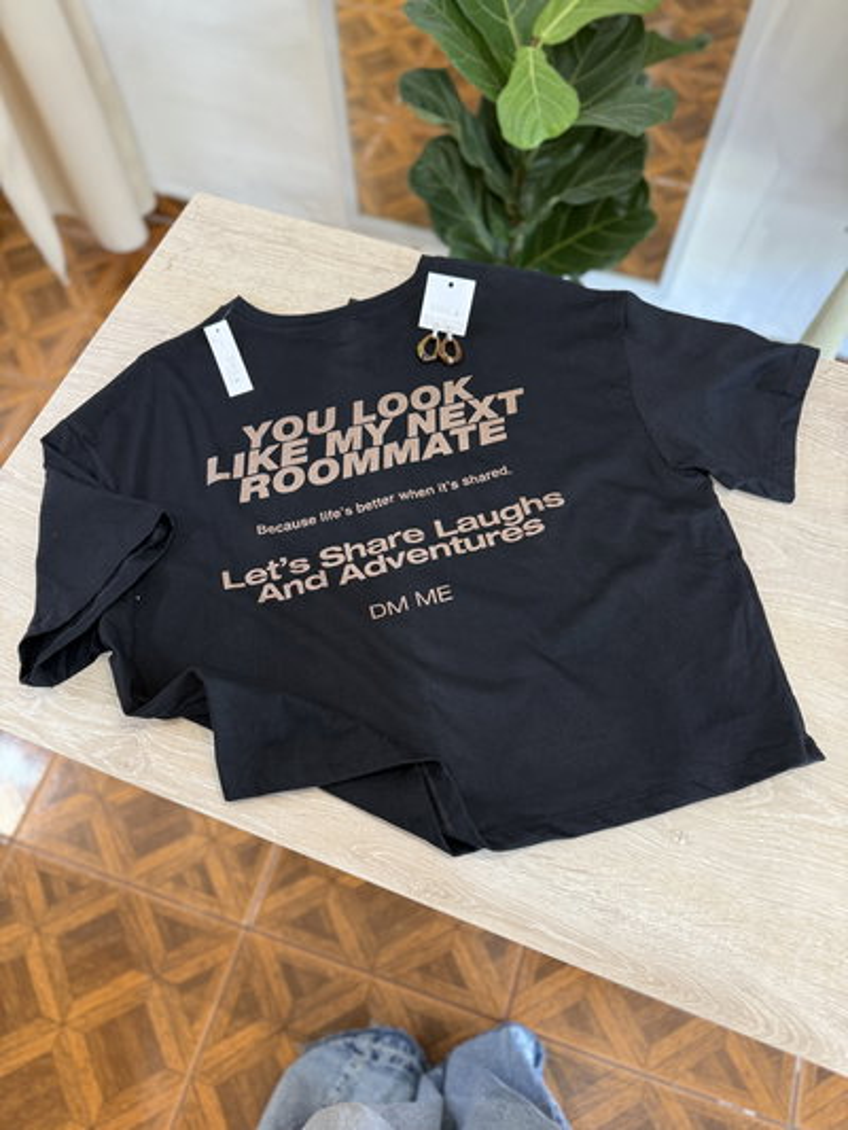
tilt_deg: -64.6
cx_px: 424
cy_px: 565
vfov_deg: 71.6
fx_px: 784
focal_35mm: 24
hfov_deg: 56.8
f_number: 1.78
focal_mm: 6.76
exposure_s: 1/84
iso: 200
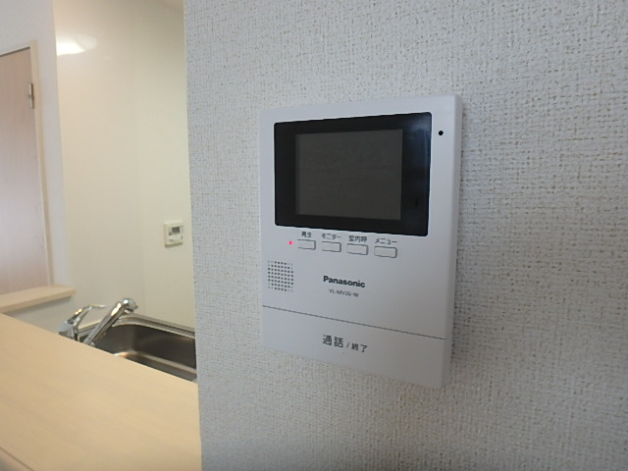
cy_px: 236
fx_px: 381
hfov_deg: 79.0
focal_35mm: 21
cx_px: 314
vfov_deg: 63.4
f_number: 3.5
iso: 200
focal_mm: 3.7
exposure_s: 1/30
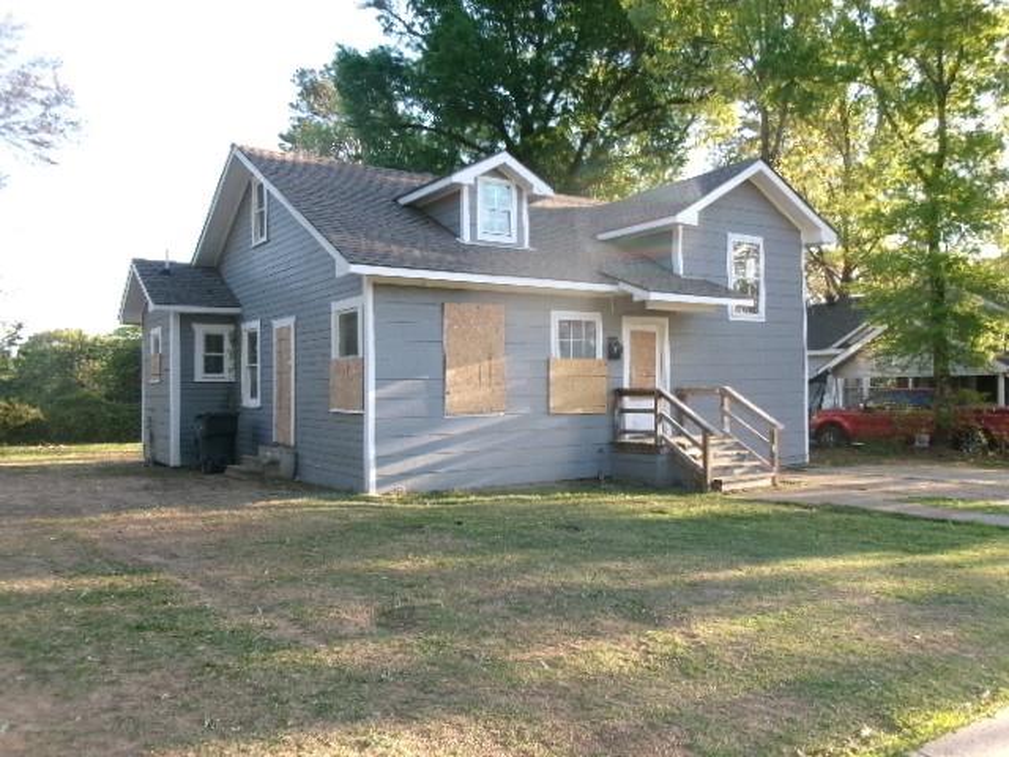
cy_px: 378
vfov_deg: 49.7
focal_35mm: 28
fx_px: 816
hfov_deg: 63.4
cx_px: 504
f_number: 3.9
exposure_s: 1/90
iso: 100
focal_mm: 5.1
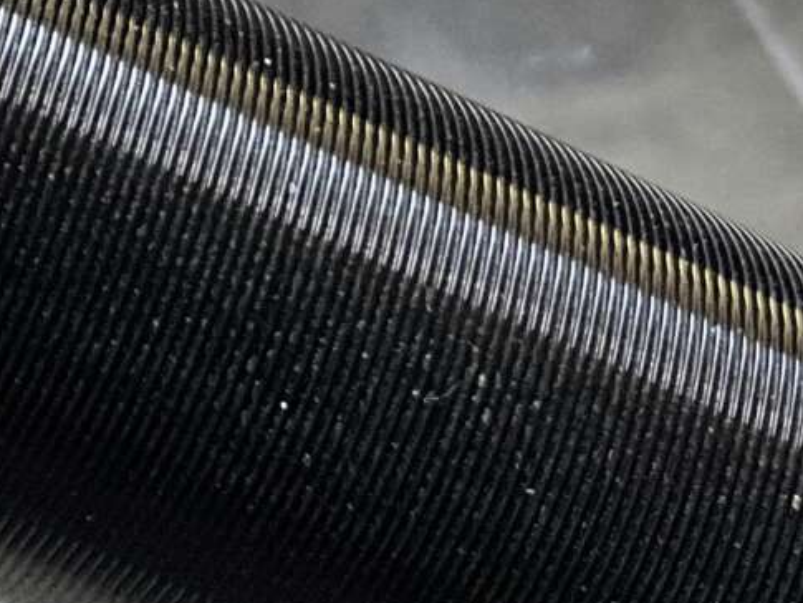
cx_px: -515
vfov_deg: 9.5
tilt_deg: -59.3
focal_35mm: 153
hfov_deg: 12.1
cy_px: -220
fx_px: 3550
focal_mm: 3
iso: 64
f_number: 1.8
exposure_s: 1/122
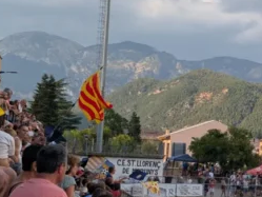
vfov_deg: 17.8
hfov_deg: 22.3
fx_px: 629
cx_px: 287
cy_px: 107
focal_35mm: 83
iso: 18
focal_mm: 6.9
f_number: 1.68
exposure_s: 1/493
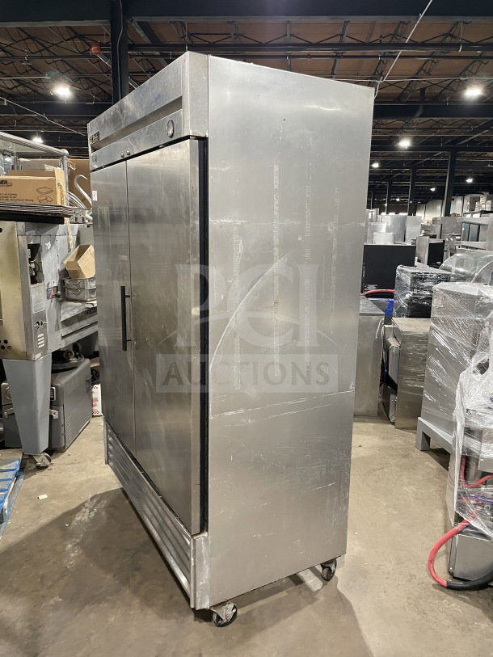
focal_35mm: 26
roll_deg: -0.4
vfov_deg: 67.3
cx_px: 246
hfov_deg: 53.1
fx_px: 494
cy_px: 328
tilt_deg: -4.1
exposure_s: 1/60
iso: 250
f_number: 1.6
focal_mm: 4.2
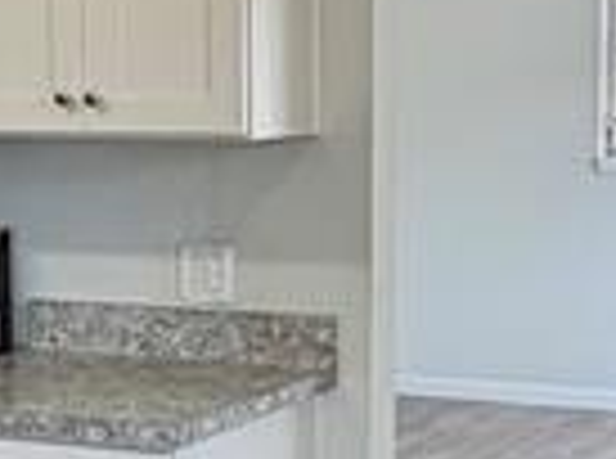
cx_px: 283
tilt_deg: -5.7
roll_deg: +1.7
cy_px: 292
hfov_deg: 18.8
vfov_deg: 14.0
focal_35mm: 105
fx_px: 1864
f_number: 2.2
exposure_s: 1/120
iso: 80
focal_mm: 2.22
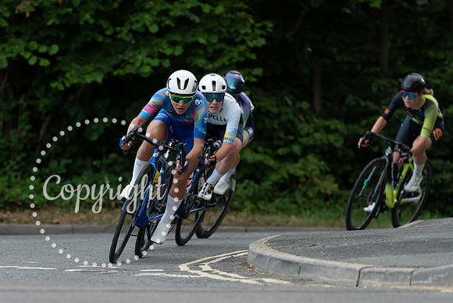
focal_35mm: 245
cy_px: 209
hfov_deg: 8.4
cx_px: 124
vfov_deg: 5.6
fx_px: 3084
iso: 1000
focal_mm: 164
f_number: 3.2
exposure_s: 1/800
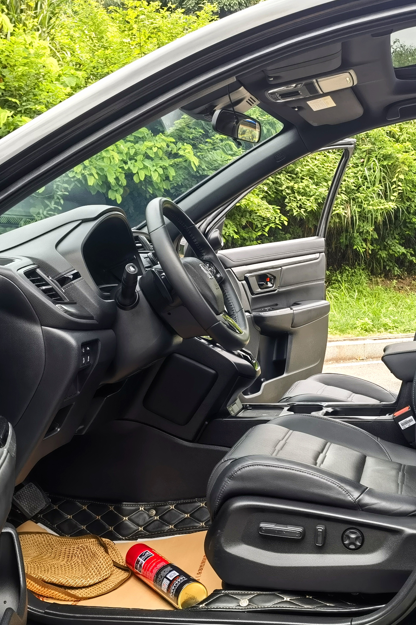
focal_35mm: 52
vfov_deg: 38.2
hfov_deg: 26.0
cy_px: 310
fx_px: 901
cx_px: 243
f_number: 1.9
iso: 50
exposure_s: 1/276
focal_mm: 6.67
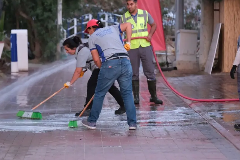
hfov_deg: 9.3
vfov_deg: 6.2
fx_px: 1480
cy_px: 53
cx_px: 105
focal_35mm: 222
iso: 3200
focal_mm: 106
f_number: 2.8
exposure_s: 1/640
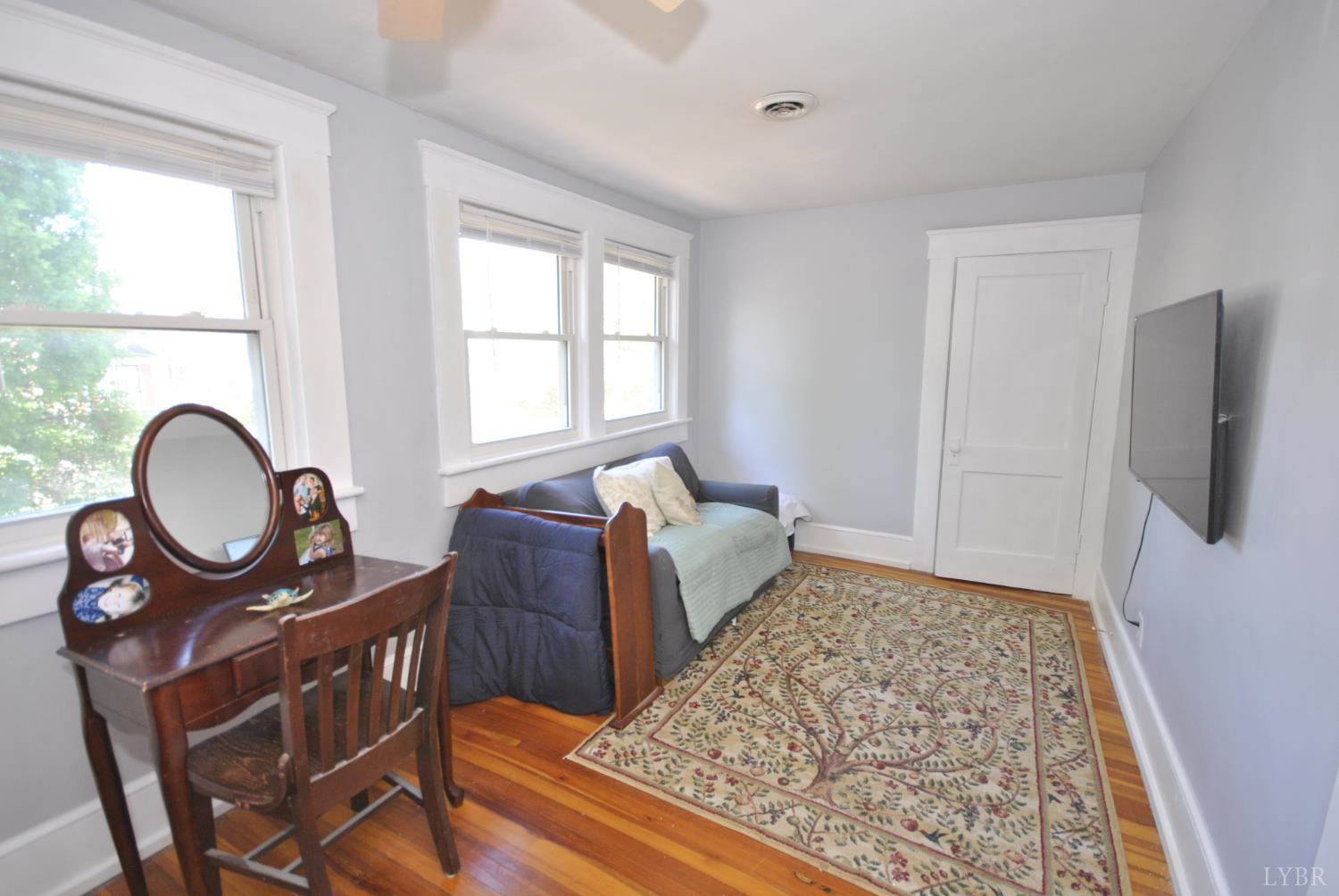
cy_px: 448
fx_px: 559
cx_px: 670
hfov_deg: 100.3
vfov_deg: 77.5
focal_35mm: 15
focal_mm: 10
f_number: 4
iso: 360
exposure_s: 1/30
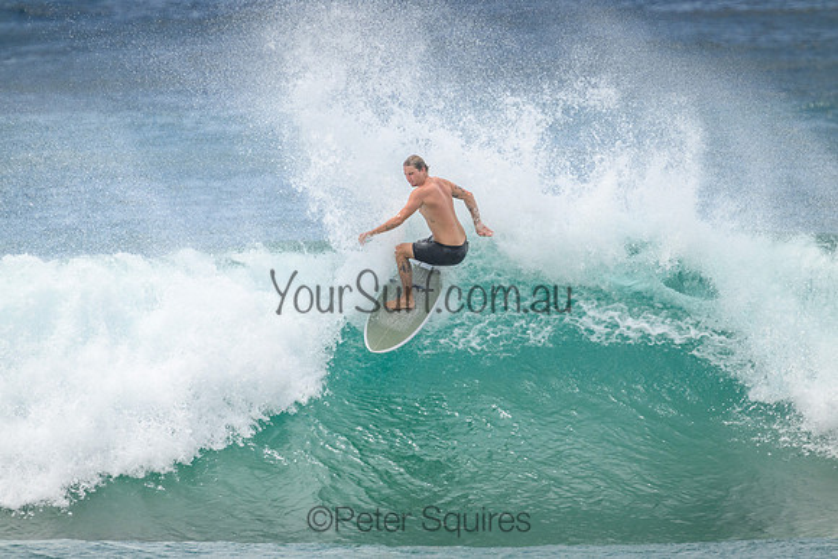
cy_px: 280
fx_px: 18626
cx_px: 419
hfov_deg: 2.6
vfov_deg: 1.7
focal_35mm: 800
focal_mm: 800
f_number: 11
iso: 900
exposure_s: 1/2000
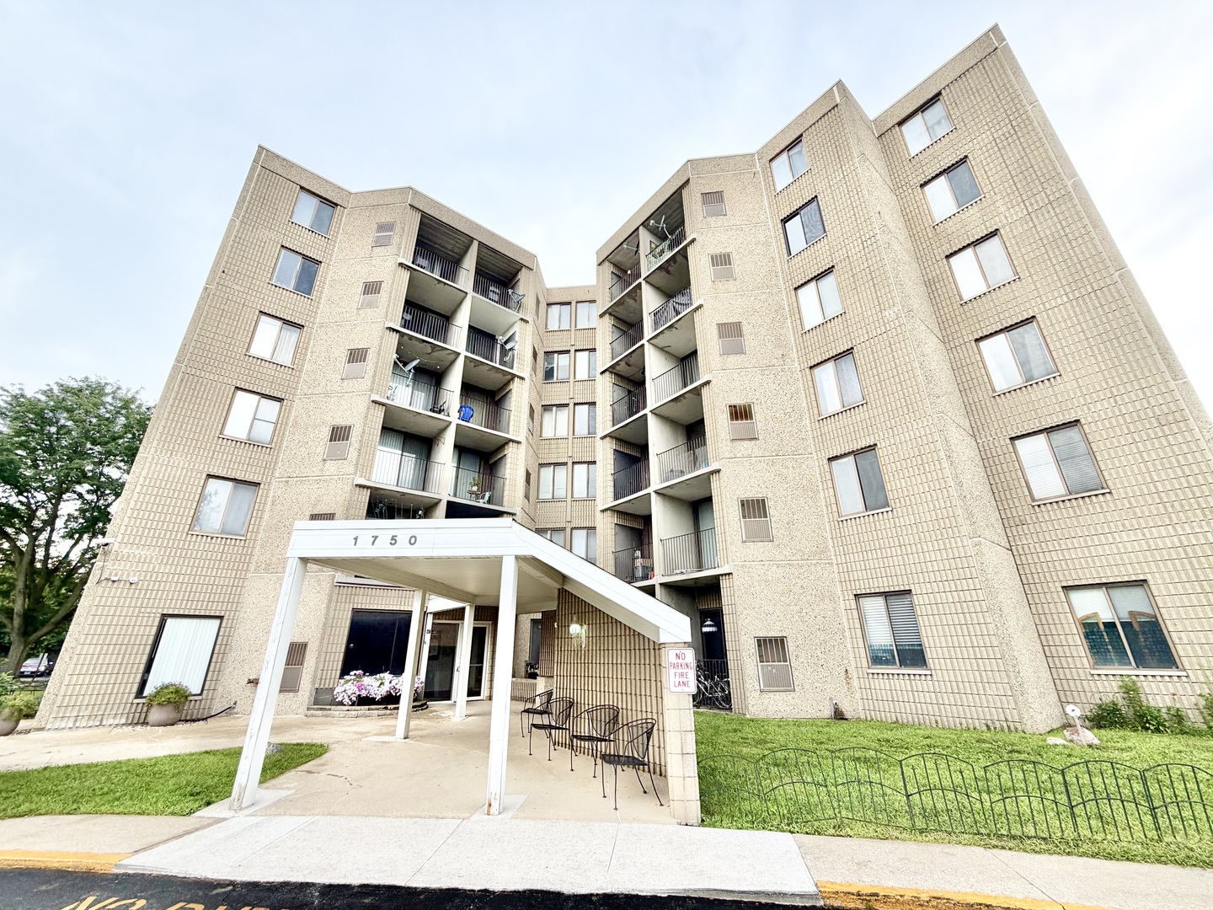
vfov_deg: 85.7
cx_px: 606
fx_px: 491
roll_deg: +0.8
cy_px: 455
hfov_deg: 102.1
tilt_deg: +21.7
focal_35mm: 14
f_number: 2.2
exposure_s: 1/121
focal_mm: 2.22
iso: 80
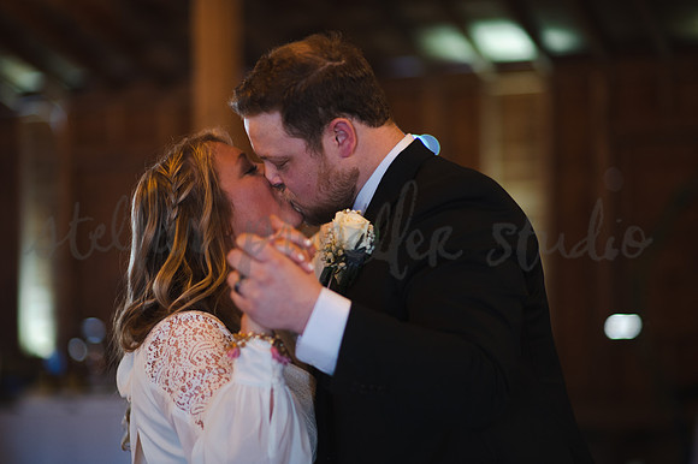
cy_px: 232
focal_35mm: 86
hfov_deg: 23.6
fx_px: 1669
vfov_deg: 15.8
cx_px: 349
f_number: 1.6
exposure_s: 1/200
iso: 800
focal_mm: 85
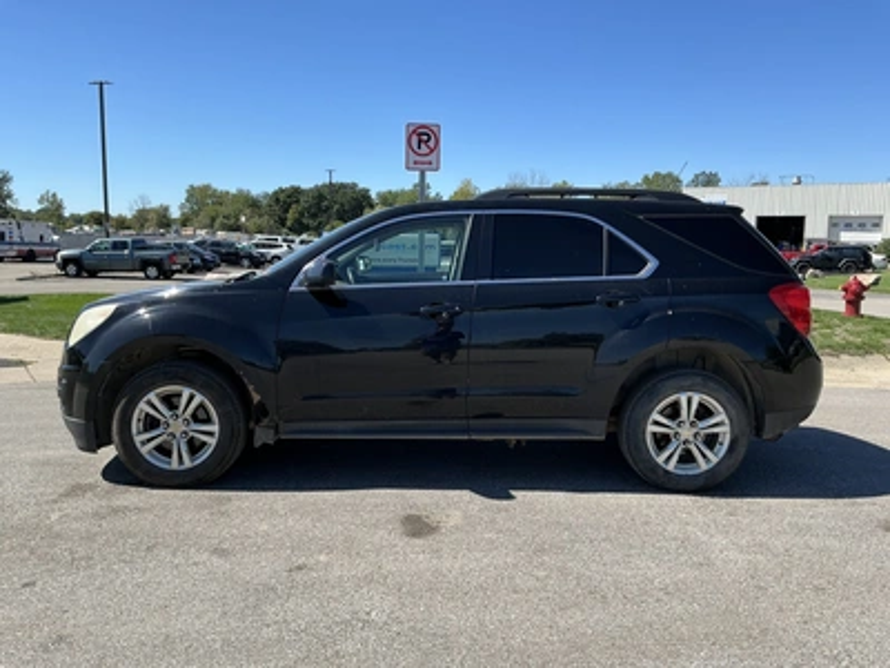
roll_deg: -0.1
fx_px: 720
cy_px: 334
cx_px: 445
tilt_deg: -4.6
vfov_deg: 49.7
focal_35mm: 28
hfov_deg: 63.4
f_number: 1.8
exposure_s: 1/1490
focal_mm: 3
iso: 25
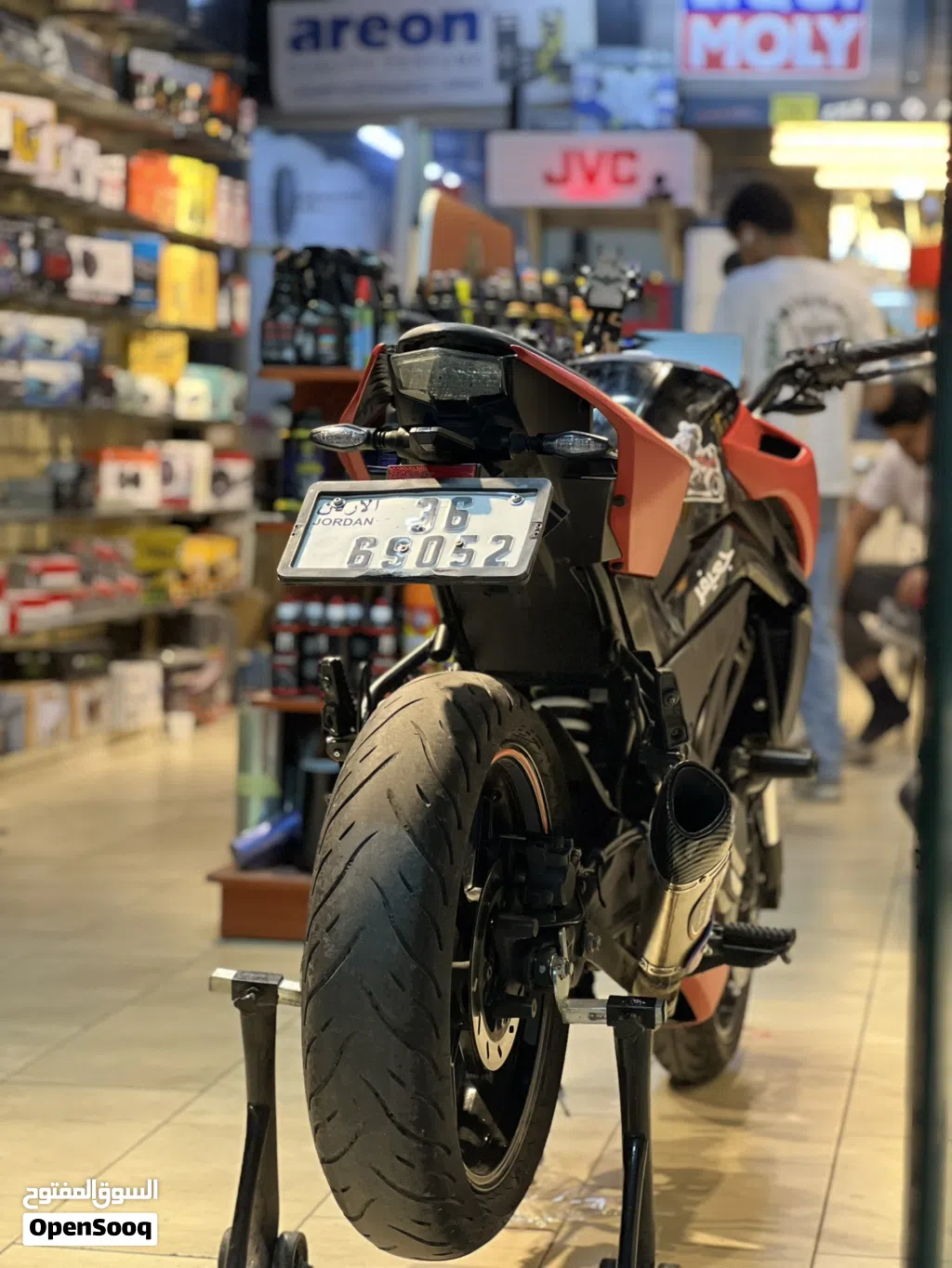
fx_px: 2823
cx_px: 476
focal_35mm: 77
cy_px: 634
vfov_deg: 25.3
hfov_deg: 19.1
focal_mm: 9
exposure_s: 1/33
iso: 400
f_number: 2.8
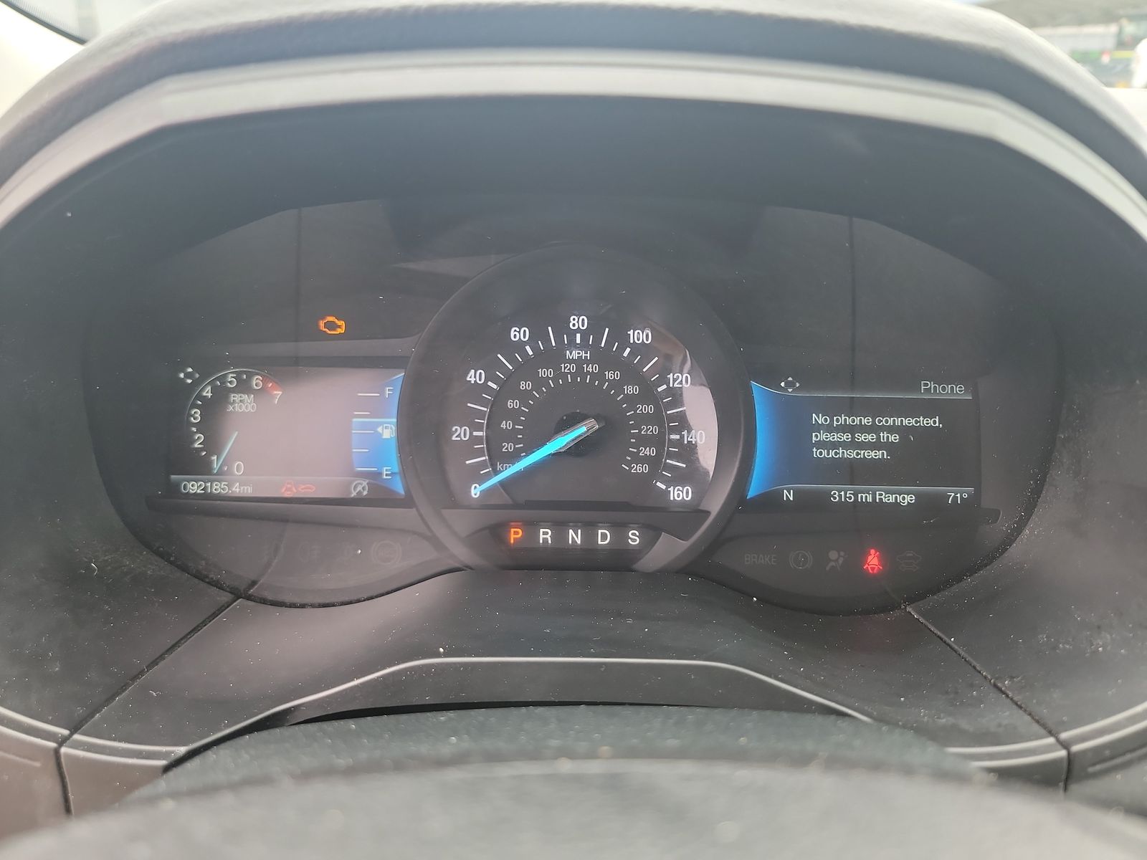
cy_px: 430
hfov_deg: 71.6
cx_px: 574
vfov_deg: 56.8
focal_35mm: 24
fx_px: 795
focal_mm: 6.7
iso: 177
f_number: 1.8
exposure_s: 1/59
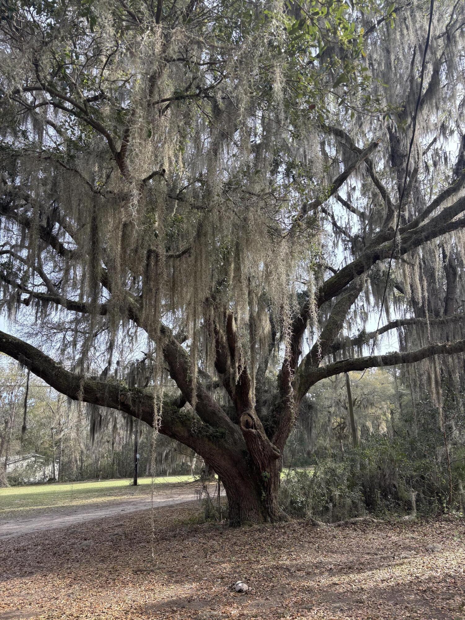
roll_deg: +2.5
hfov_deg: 53.1
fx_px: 466
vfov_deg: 67.3
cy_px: 310
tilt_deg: +17.3
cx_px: 232
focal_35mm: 26
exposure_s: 1/425
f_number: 1.6
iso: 50
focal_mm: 5.96
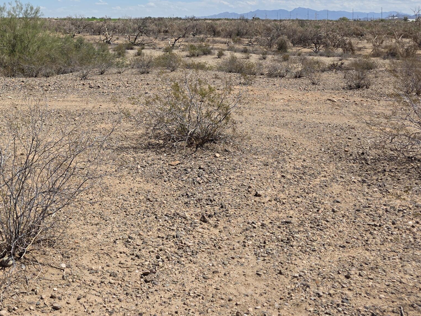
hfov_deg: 40.3
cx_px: 84
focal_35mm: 45
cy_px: 16
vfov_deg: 30.4
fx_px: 547
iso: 80
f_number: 1.7
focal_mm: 6.3
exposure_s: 1/7944
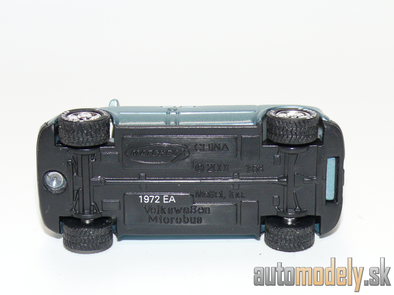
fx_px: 1172
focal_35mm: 103
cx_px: 197
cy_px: 148
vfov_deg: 14.4
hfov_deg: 19.1
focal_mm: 13.6
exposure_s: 1/30
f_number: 4
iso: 100
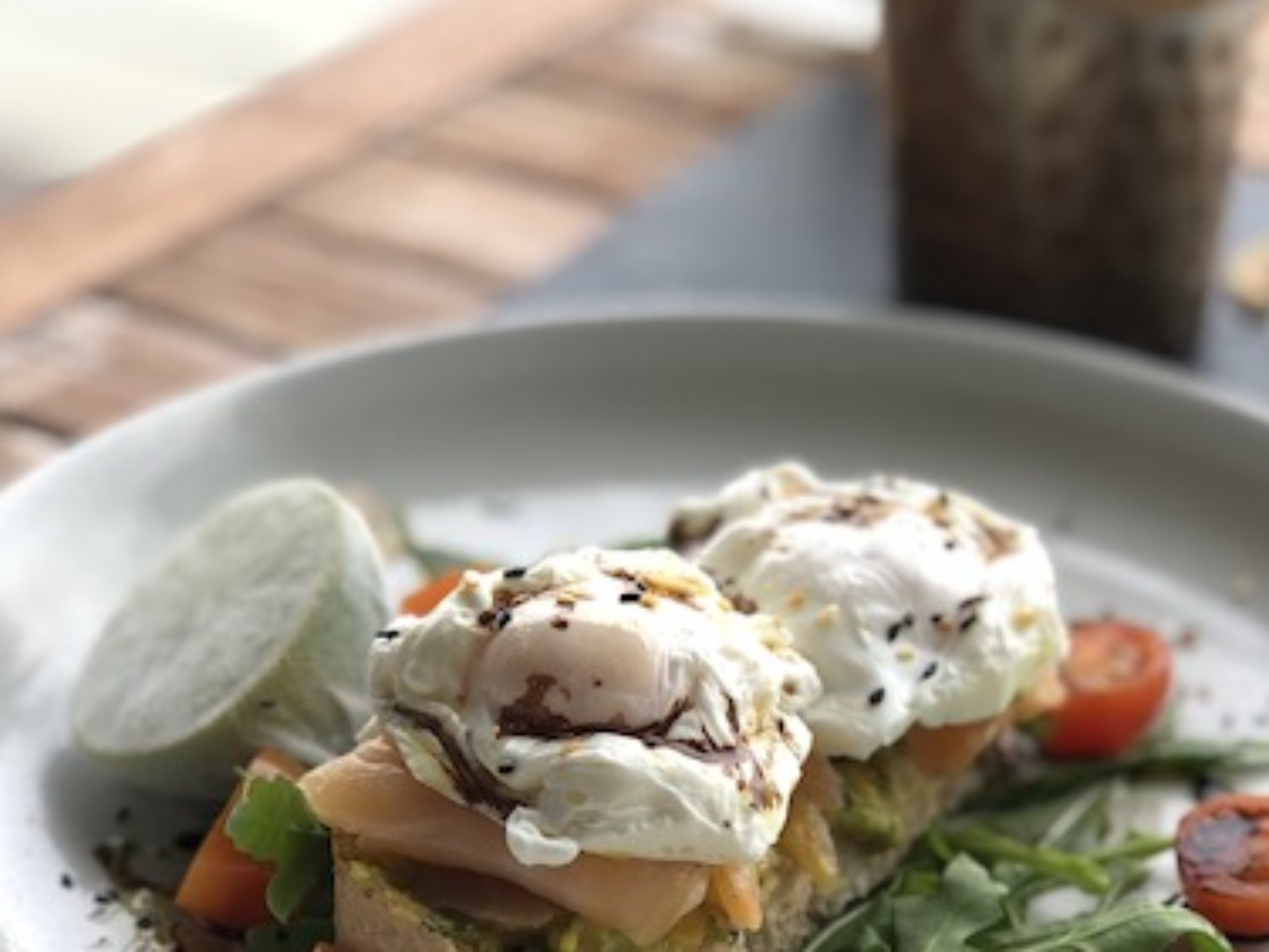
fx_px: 3336
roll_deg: -2.3
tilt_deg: -33.6
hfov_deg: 21.5
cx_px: 759
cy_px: 743
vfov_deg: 16.1
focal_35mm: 91
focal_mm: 6.6
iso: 32
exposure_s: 1/120
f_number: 2.8
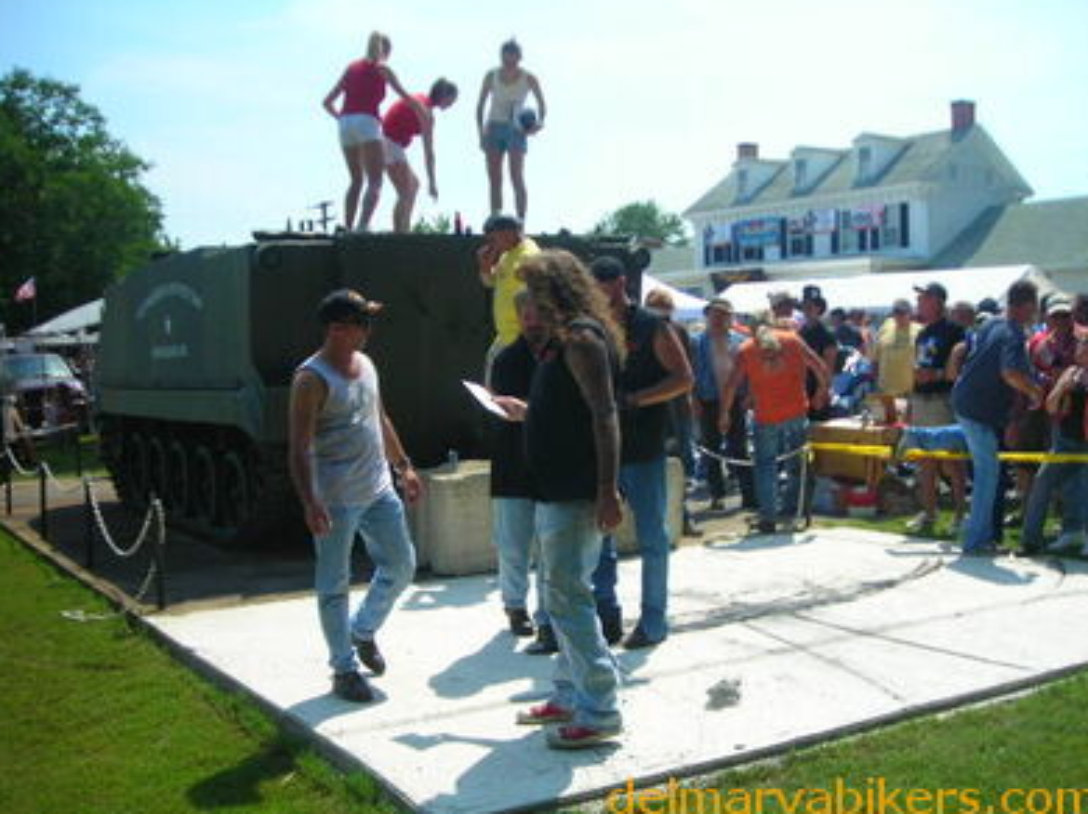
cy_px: 404
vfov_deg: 36.8
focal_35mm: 39
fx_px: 1225
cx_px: 550
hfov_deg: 47.9
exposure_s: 1/142
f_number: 6.4
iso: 50
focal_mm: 6.3
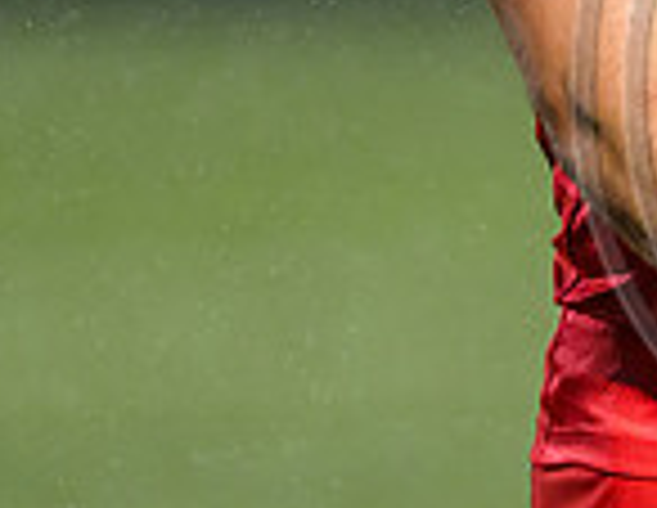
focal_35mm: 2005
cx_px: 986
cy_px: 227
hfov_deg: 1.0
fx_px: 38497
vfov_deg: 0.8
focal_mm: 400
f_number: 3.2
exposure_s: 1/2000
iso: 4000
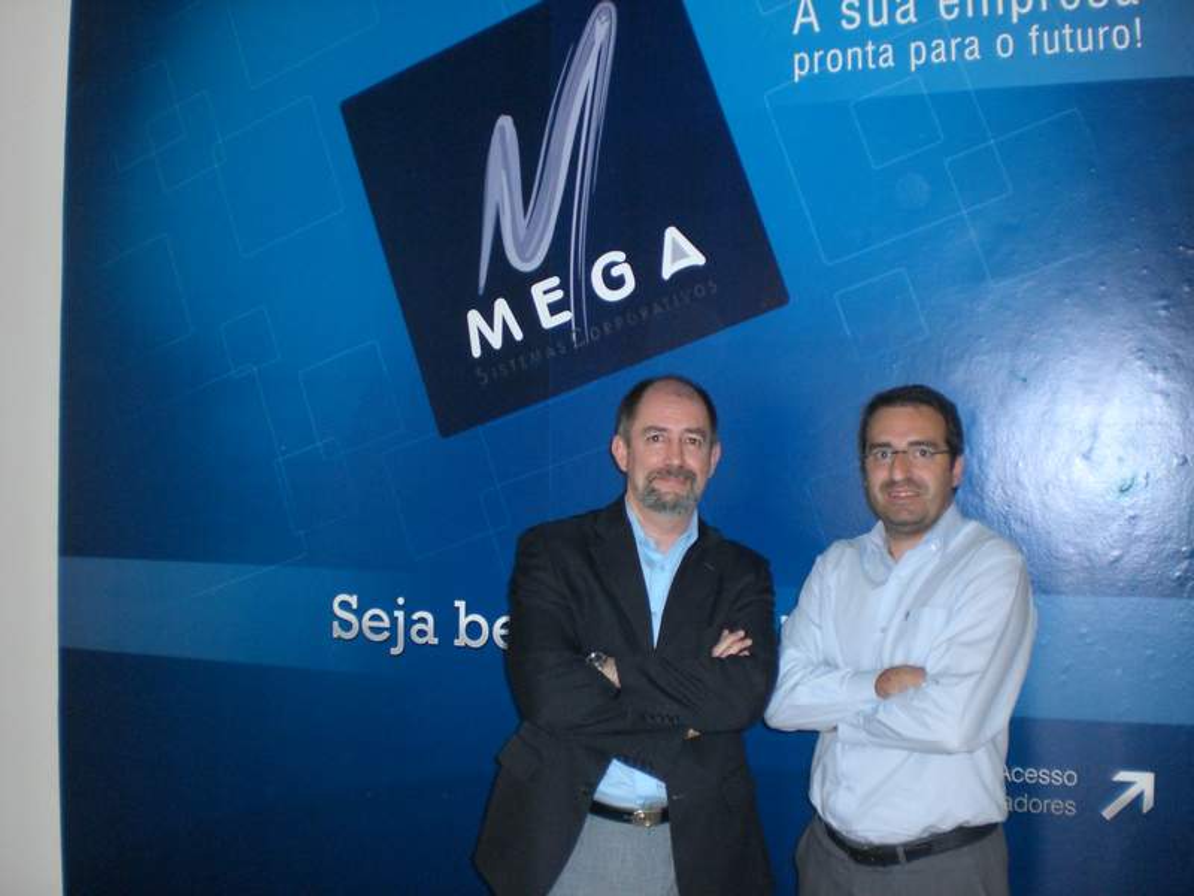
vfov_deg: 37.7
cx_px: 597
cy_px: 448
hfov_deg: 49.0
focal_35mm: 38
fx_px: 1311
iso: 200
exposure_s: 1/60
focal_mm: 6.3
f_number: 3.1
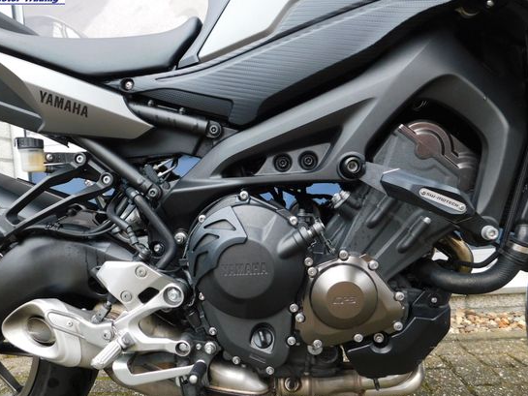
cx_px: 251
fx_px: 412
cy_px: 216
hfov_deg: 65.3
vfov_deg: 51.3
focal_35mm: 27
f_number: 3
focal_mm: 4
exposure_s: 1/80
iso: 125
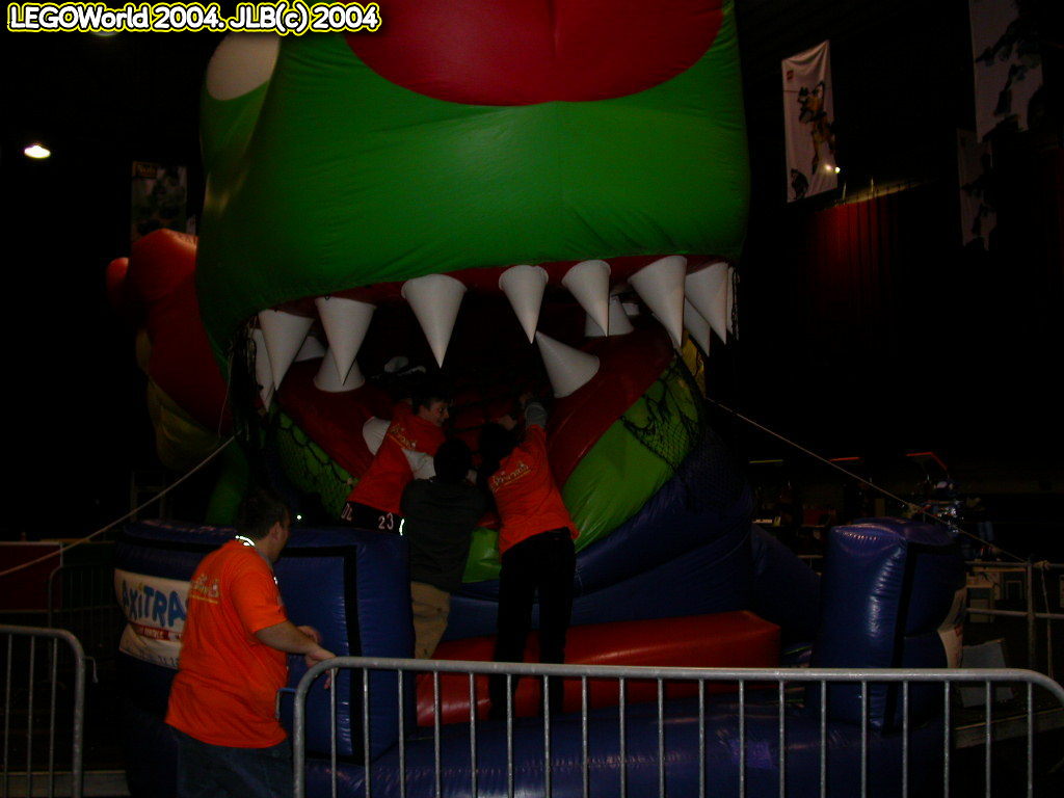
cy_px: 399
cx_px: 532
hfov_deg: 49.0
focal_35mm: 38
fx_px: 1168
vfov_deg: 37.7
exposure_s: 1/60
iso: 100
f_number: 2.6
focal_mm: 7.85
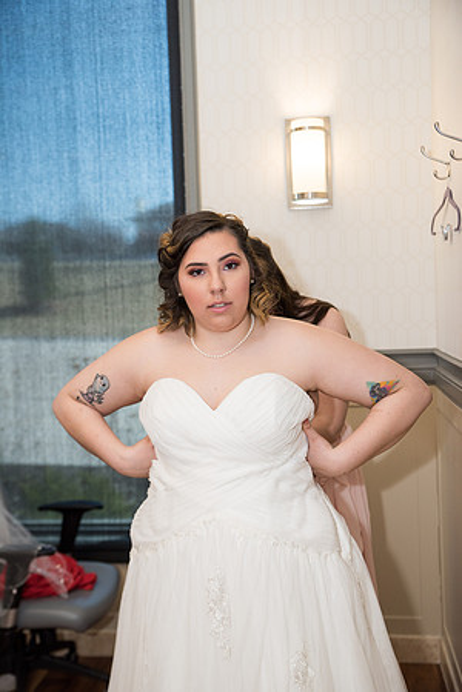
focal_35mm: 45
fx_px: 866
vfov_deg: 43.6
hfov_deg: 29.9
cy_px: 346
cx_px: 231
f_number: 3.2
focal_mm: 45
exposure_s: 1/160
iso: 320
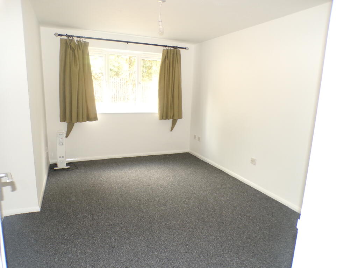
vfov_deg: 56.8
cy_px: 134
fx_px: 248
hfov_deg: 71.6
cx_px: 179
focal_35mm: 24
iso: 200
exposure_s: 1/34
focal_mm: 4.3
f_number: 3
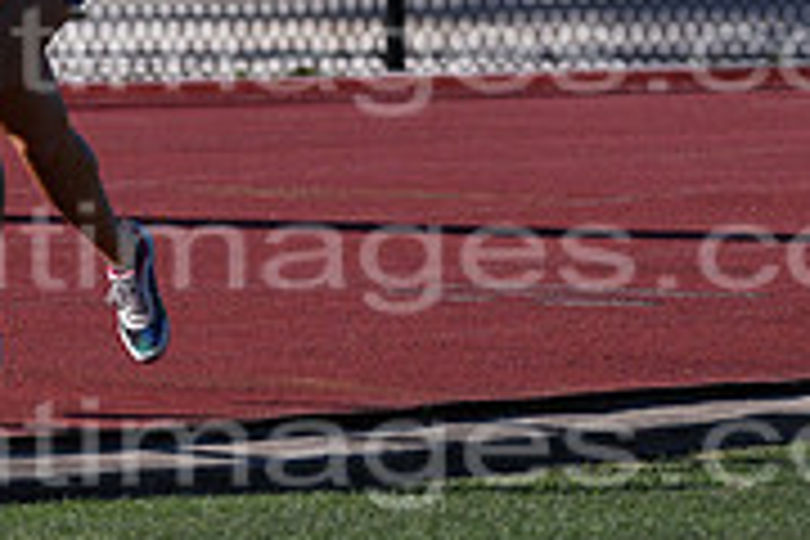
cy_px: -38
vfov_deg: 0.9
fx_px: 32622
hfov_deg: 1.4
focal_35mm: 1450
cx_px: 0
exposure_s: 1/5000
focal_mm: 300
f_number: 5.6
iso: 400
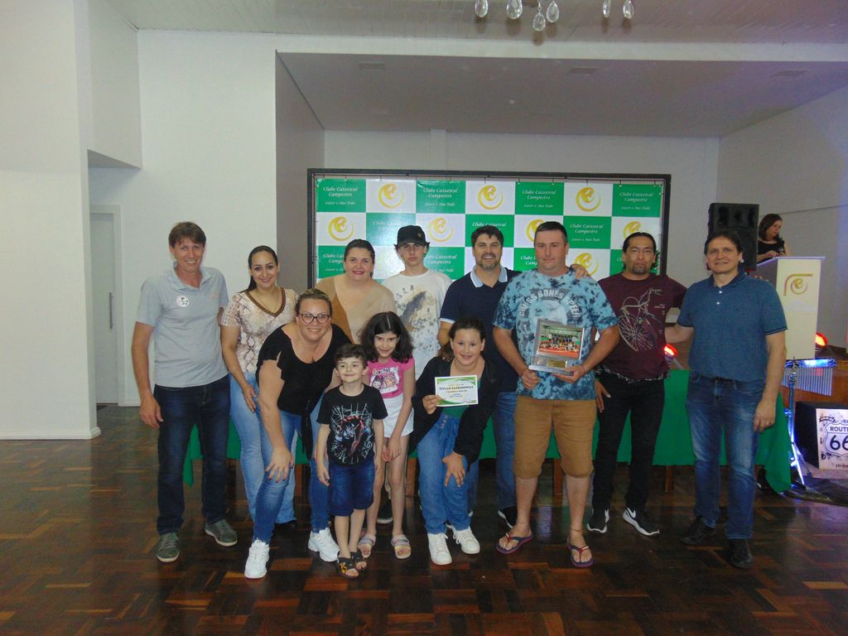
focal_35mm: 25
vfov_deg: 54.9
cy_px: 318
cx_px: 424
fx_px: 612
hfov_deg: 69.4
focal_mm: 4.5
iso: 200
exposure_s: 1/30
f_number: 3
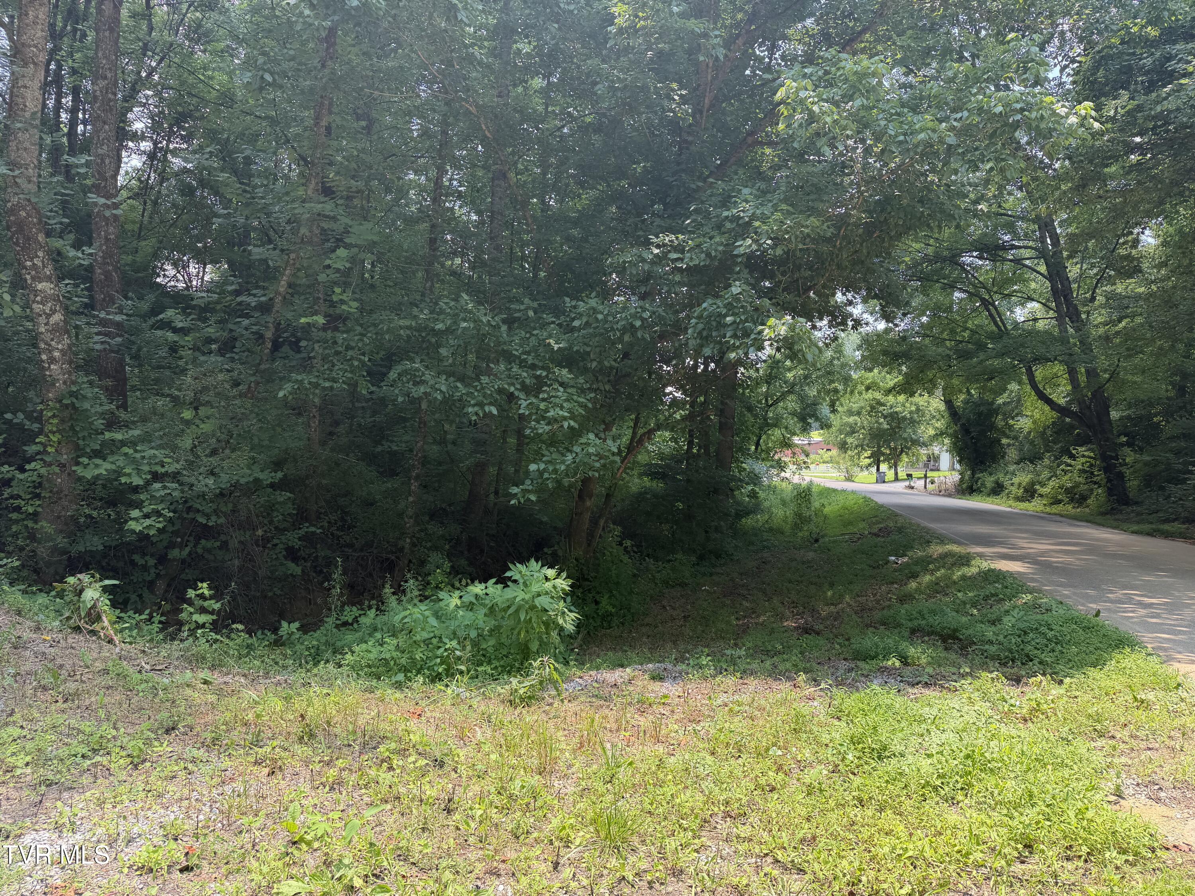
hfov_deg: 71.6
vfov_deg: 56.8
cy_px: 448
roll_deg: -1.8
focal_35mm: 24
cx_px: 598
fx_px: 829
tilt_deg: -3.3
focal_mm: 6.76
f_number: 1.78
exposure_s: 1/391
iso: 80
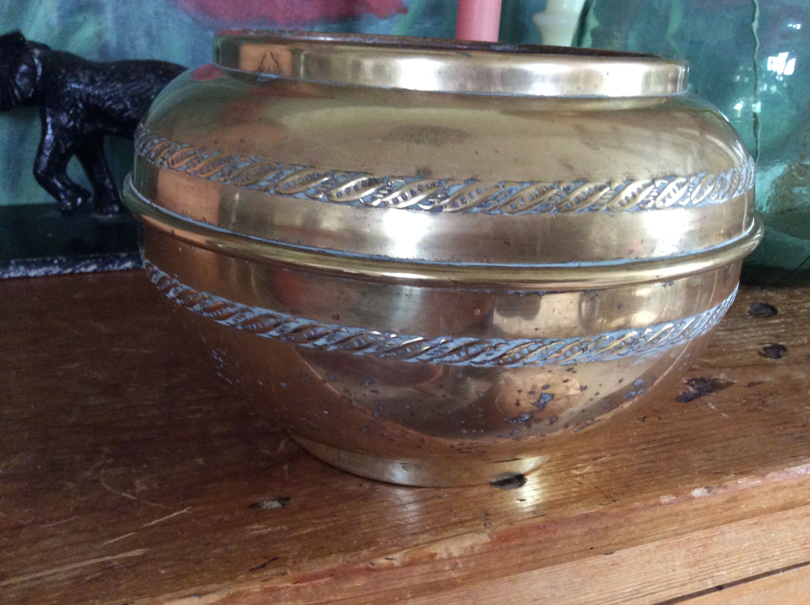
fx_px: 748
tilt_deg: -22.2
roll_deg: -2.9
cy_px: 302
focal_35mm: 32
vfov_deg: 44.1
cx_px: 405
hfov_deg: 56.9
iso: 200
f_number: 2.4
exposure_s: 1/25
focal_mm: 3.3
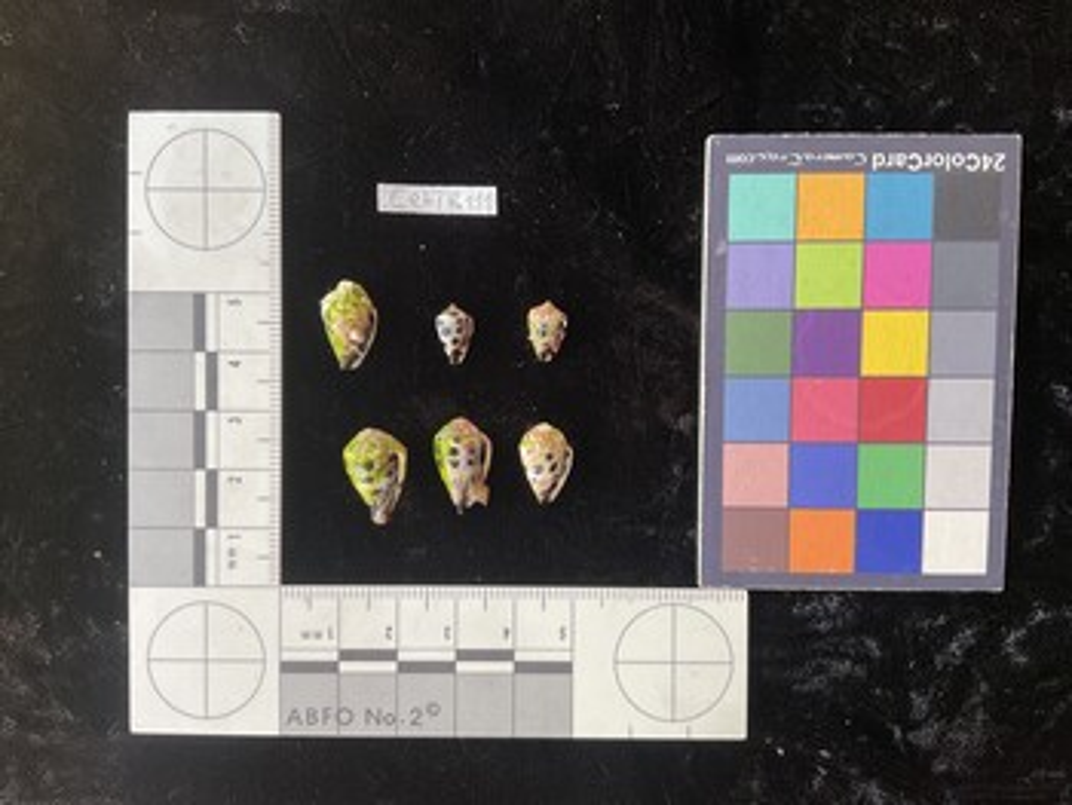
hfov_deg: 61.6
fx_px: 899
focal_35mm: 29
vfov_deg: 48.3
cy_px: 402
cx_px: 536
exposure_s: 1/60
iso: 50
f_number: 1.8
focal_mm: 3
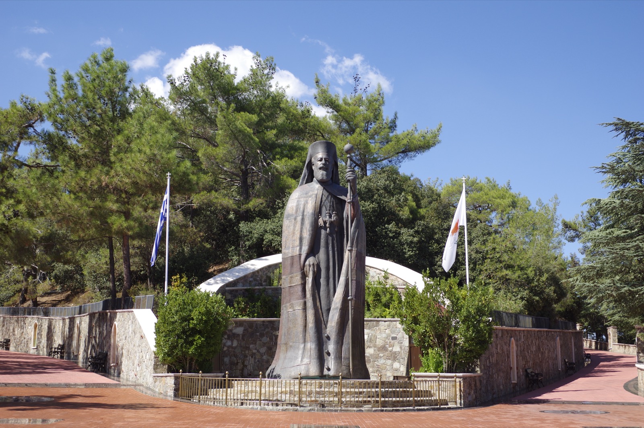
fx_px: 822
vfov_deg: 29.2
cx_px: 322
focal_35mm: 46
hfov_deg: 42.8
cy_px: 214
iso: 100
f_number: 10
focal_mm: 31
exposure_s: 1/125
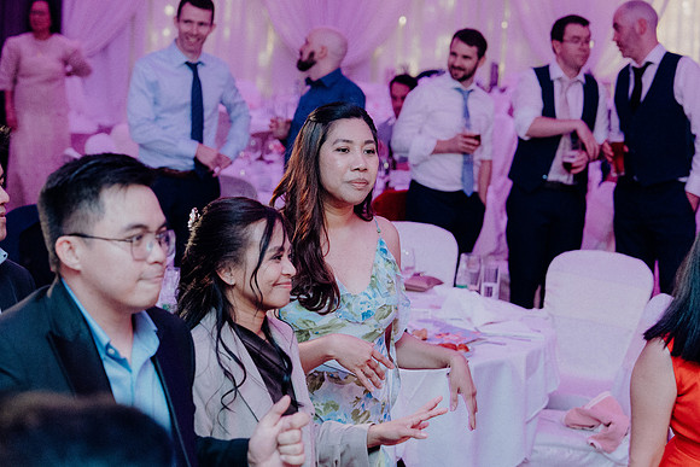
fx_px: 2042
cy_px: 234
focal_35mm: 105
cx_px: 350
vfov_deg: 13.0
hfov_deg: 19.5
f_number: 3.5
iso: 3200
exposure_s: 1/160
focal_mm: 70
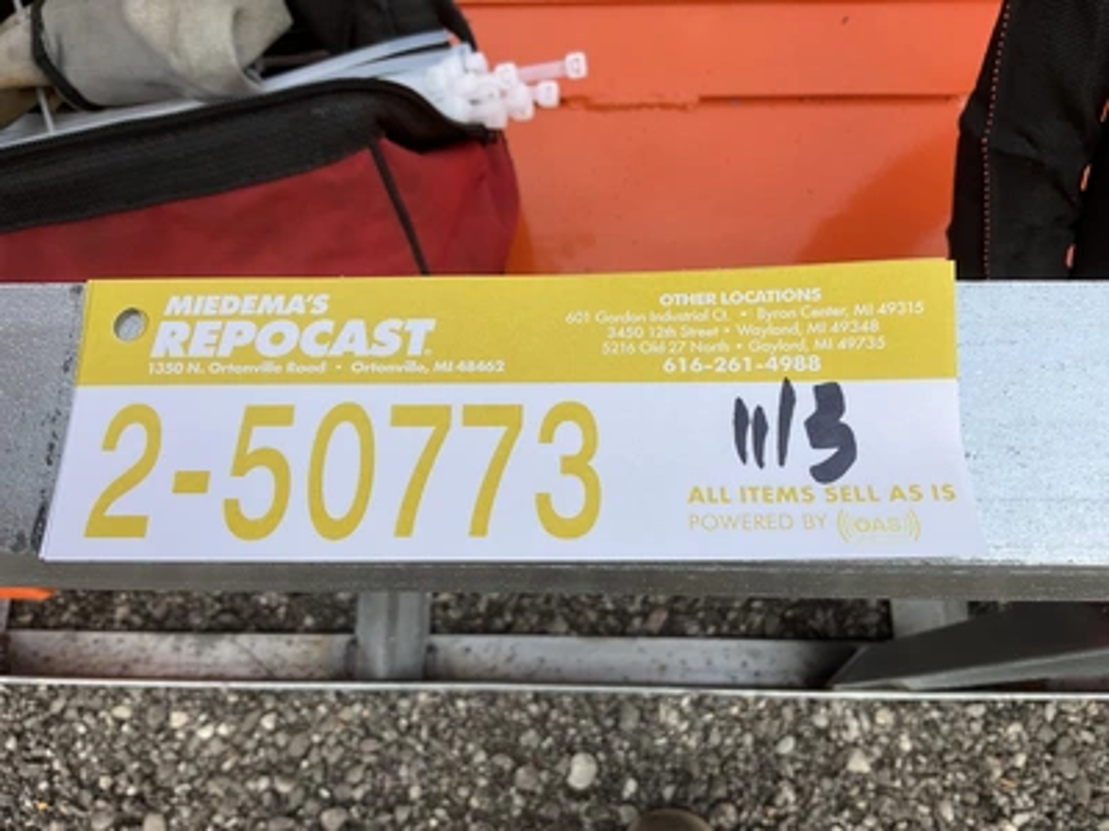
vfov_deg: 48.2
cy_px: 416
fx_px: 929
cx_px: 554
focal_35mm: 29
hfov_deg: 61.7
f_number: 1.8
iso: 25
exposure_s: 1/962
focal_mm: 3
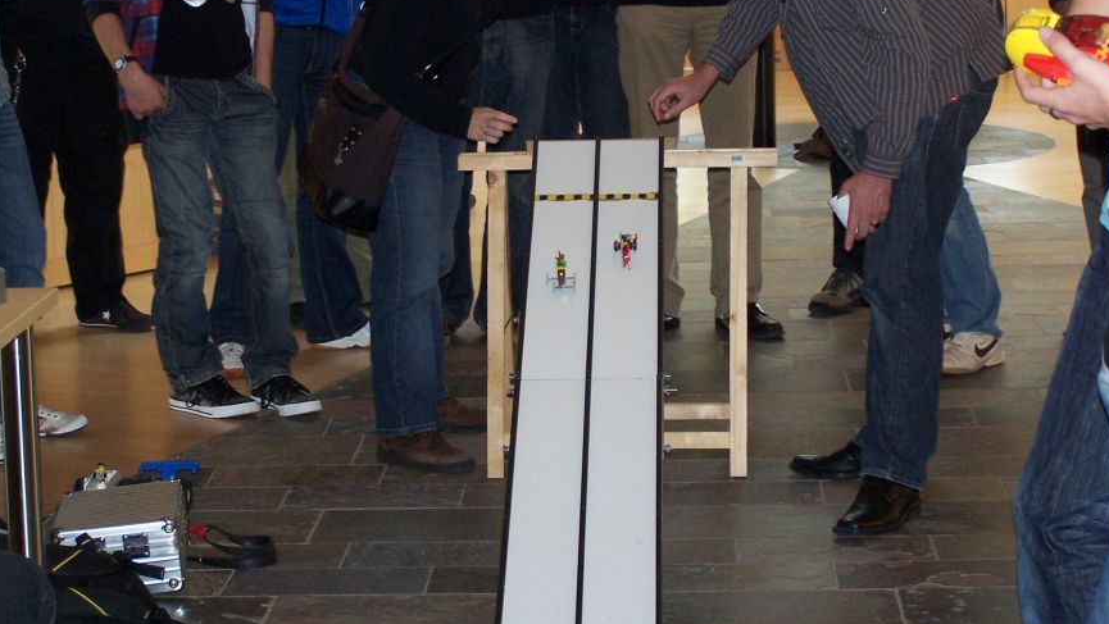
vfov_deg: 13.6
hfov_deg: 23.9
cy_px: 227
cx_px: 612
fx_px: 2618
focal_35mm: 89
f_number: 3.2
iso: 140
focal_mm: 11.5
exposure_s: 1/90
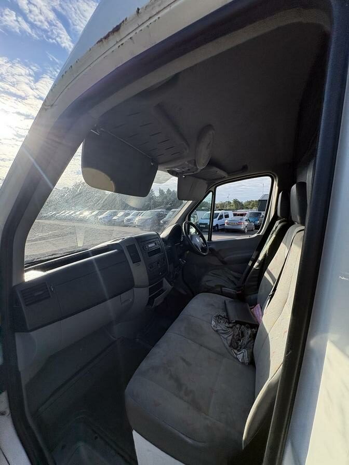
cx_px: 174
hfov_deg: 85.7
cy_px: 232
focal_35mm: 14
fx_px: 188
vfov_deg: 102.1
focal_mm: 2.22
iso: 64
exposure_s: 1/1020
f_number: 2.2
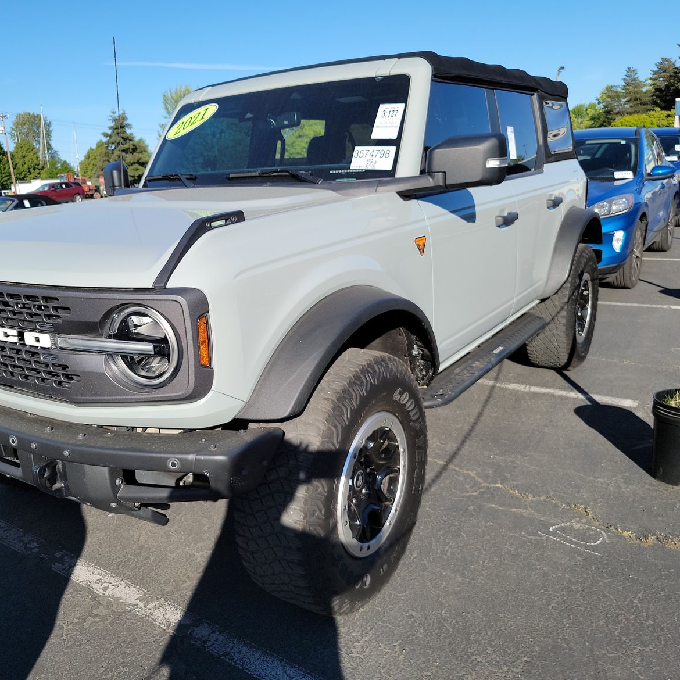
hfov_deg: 55.2
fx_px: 645
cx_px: 268
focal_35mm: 29
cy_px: 332
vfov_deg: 55.6
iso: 50
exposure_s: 1/646
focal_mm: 6.7
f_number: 1.8
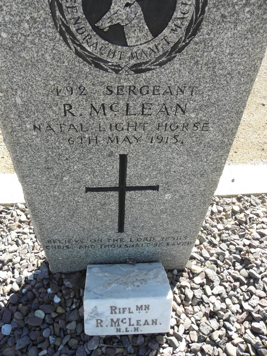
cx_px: 134
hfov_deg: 53.1
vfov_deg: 67.3
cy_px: 178
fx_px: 267
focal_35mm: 26
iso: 64
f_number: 5.6
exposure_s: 1/60
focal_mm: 4.6
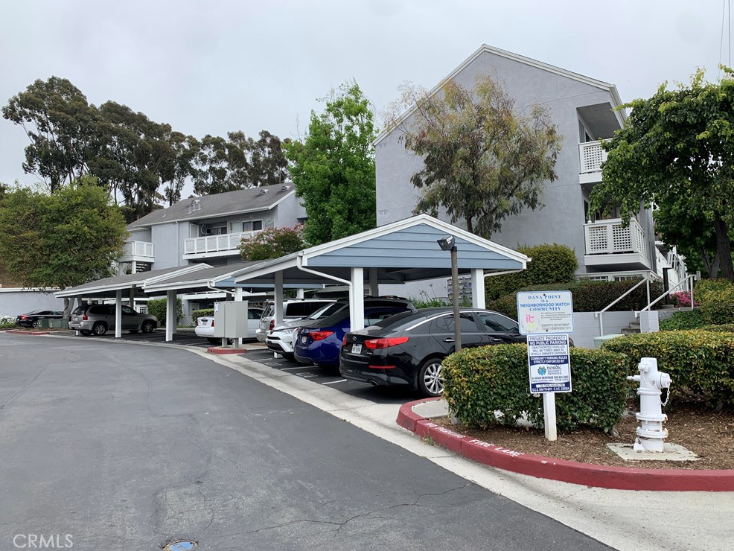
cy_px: 266
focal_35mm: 27
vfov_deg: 51.4
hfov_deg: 65.3
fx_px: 573
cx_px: 371
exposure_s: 1/1350
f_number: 1.8
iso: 25
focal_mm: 4.25
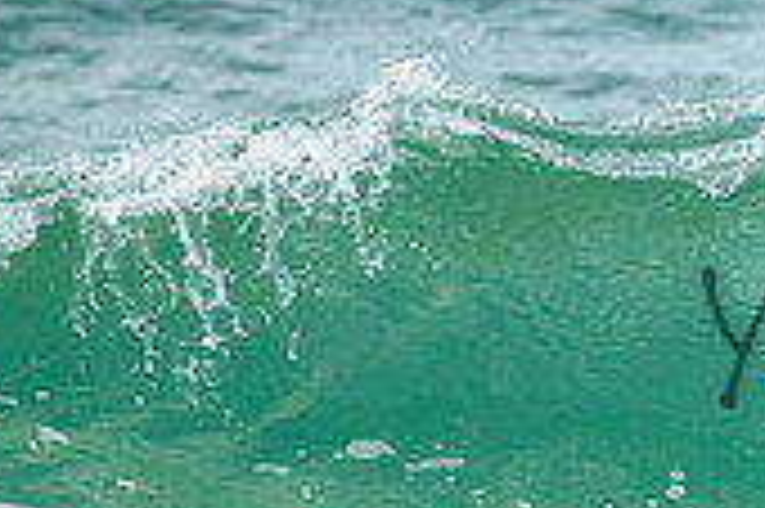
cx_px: 1166
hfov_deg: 0.8
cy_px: 299
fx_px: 57977
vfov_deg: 0.5
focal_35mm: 2731
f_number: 11
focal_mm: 800
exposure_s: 1/2000
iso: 1600
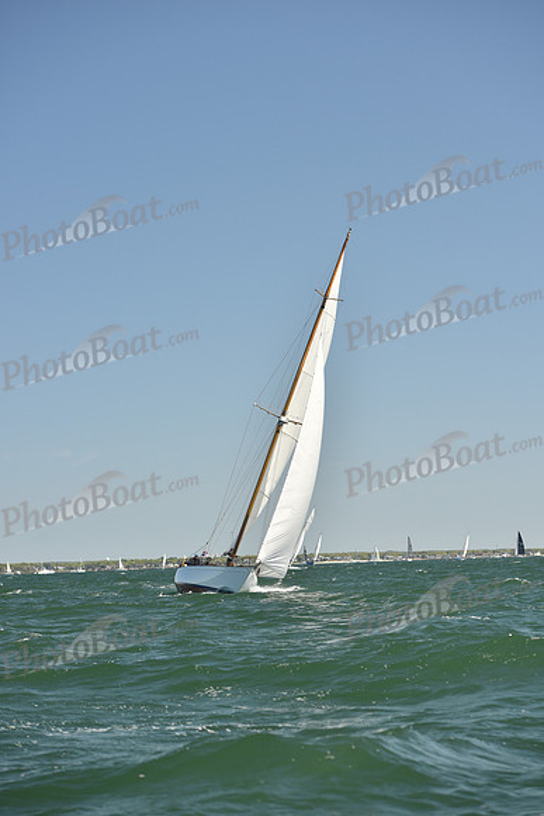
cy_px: 408
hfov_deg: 15.2
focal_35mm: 90
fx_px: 2039
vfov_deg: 22.6
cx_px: 272
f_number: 5
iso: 250
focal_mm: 90
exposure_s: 1/800
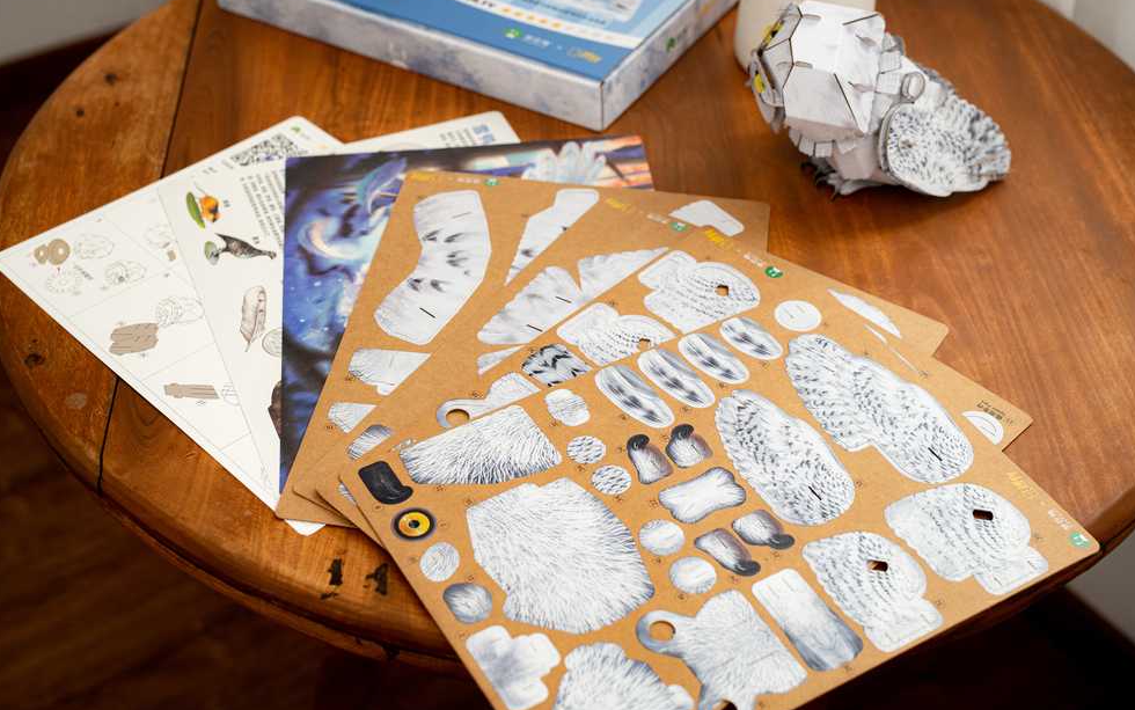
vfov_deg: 24.7
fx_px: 1619
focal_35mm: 52
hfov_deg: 38.6
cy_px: 331
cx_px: 571
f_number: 5.6
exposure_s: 1/100
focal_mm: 50.3
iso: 800
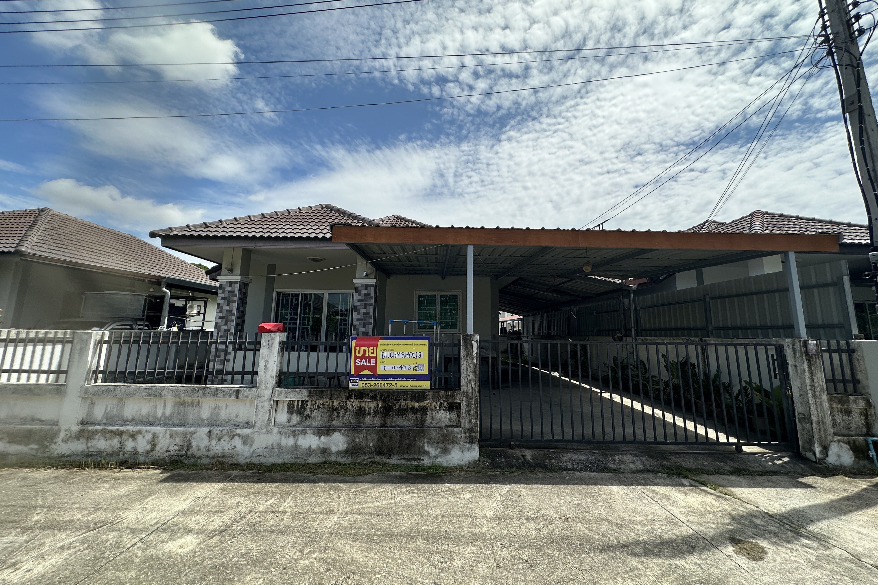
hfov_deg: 100.4
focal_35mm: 15
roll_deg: -0.9
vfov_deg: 77.2
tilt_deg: +10.4
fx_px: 366
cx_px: 441
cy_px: 272
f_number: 2.2
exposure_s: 1/2506
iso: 50
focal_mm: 2.22
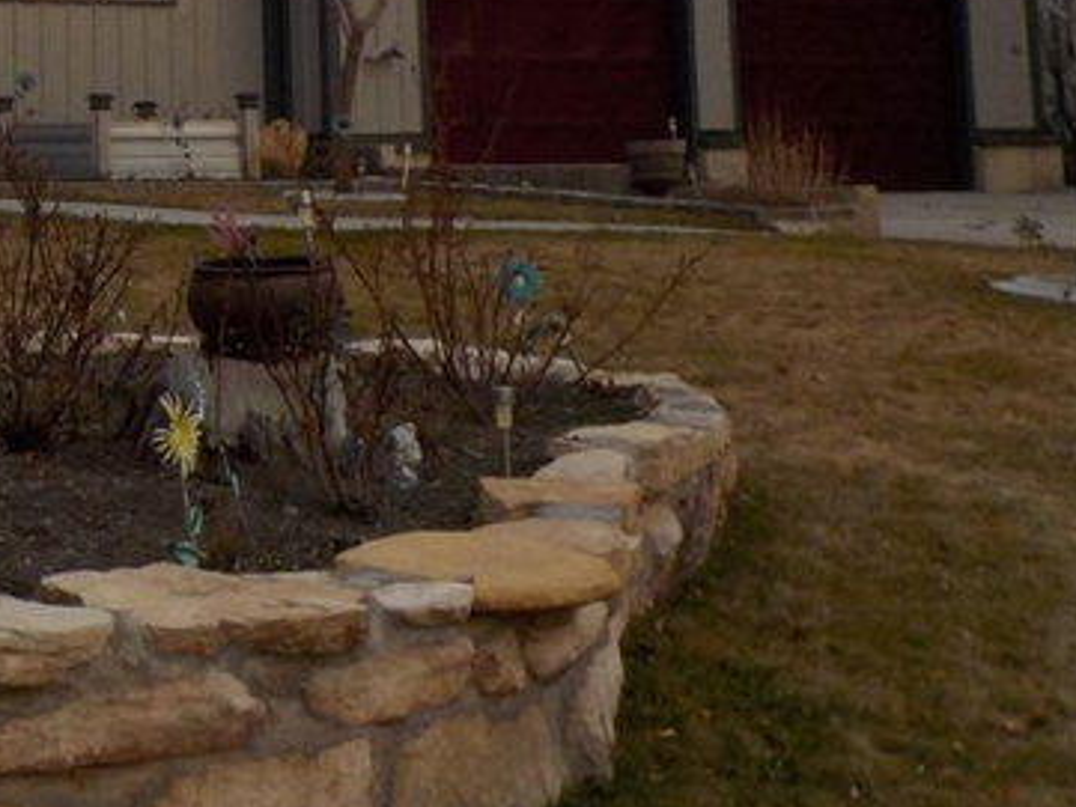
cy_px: -211
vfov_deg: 16.5
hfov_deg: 21.6
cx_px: -152
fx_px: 2643
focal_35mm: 85
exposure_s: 1/125
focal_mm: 4.1
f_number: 3.3
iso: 125
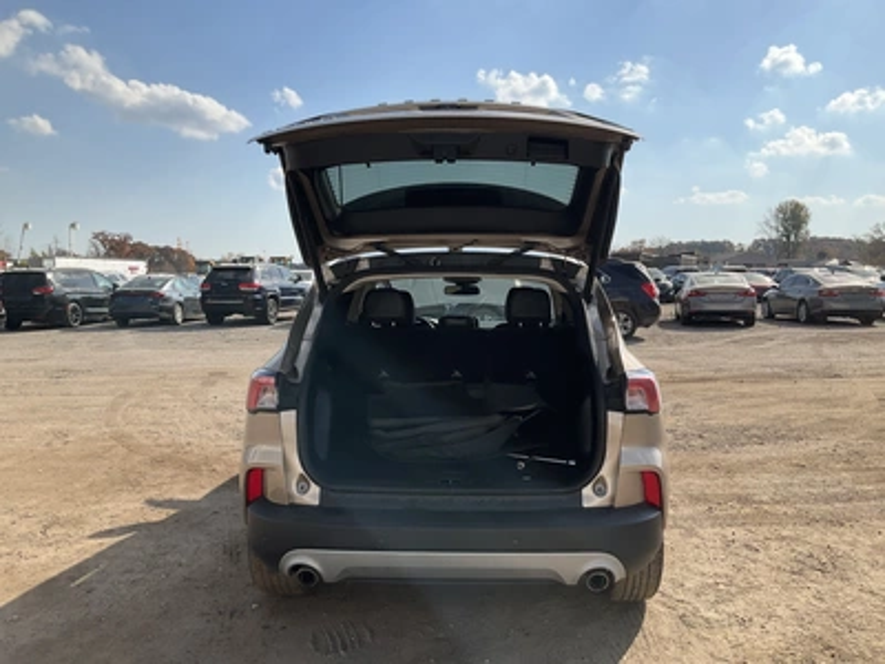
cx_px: 442
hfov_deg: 61.7
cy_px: 332
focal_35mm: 29
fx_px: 741
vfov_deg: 48.2
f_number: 1.8
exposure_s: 1/2538
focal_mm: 3
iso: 25
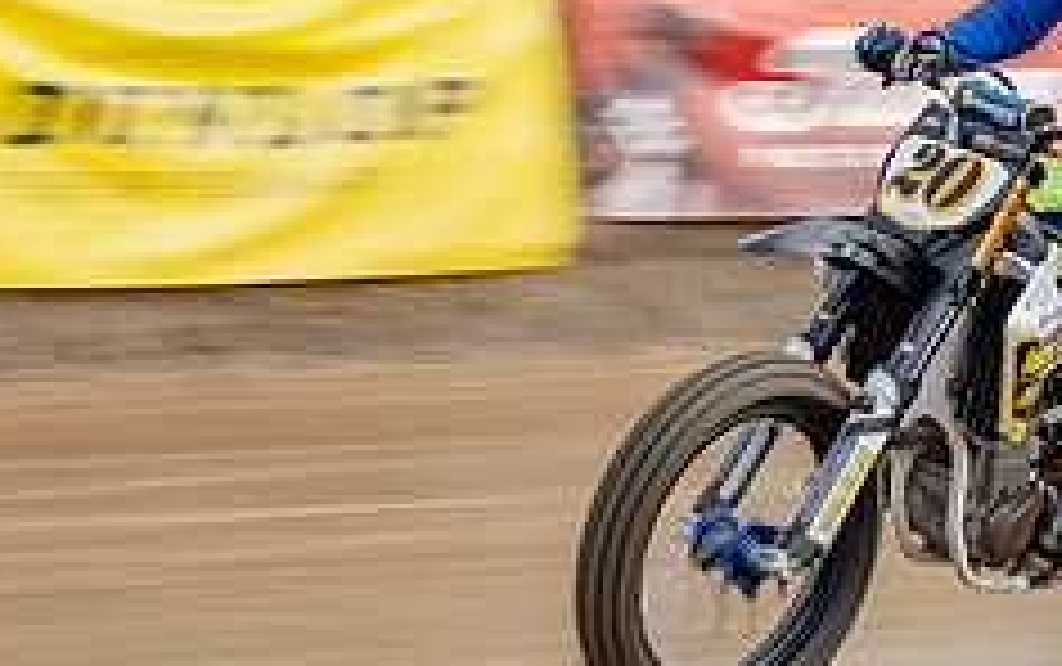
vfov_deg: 5.0
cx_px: 819
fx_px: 7619
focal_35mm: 263
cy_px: 241
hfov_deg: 8.0
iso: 100
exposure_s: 1/100
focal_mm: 70
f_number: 8
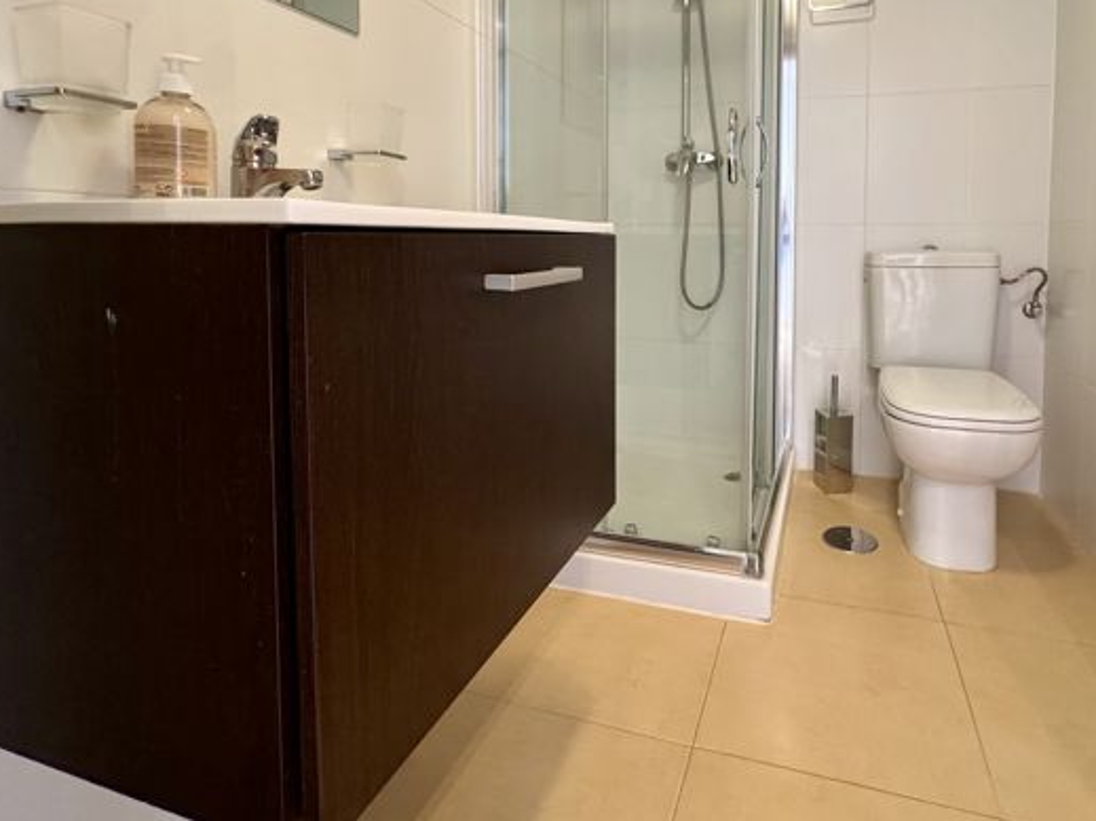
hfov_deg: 83.6
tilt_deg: -2.9
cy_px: 268
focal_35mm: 19
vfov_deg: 66.6
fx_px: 601
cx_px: 662
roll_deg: -0.2
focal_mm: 2.22
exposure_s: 1/50
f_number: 2.2
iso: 320
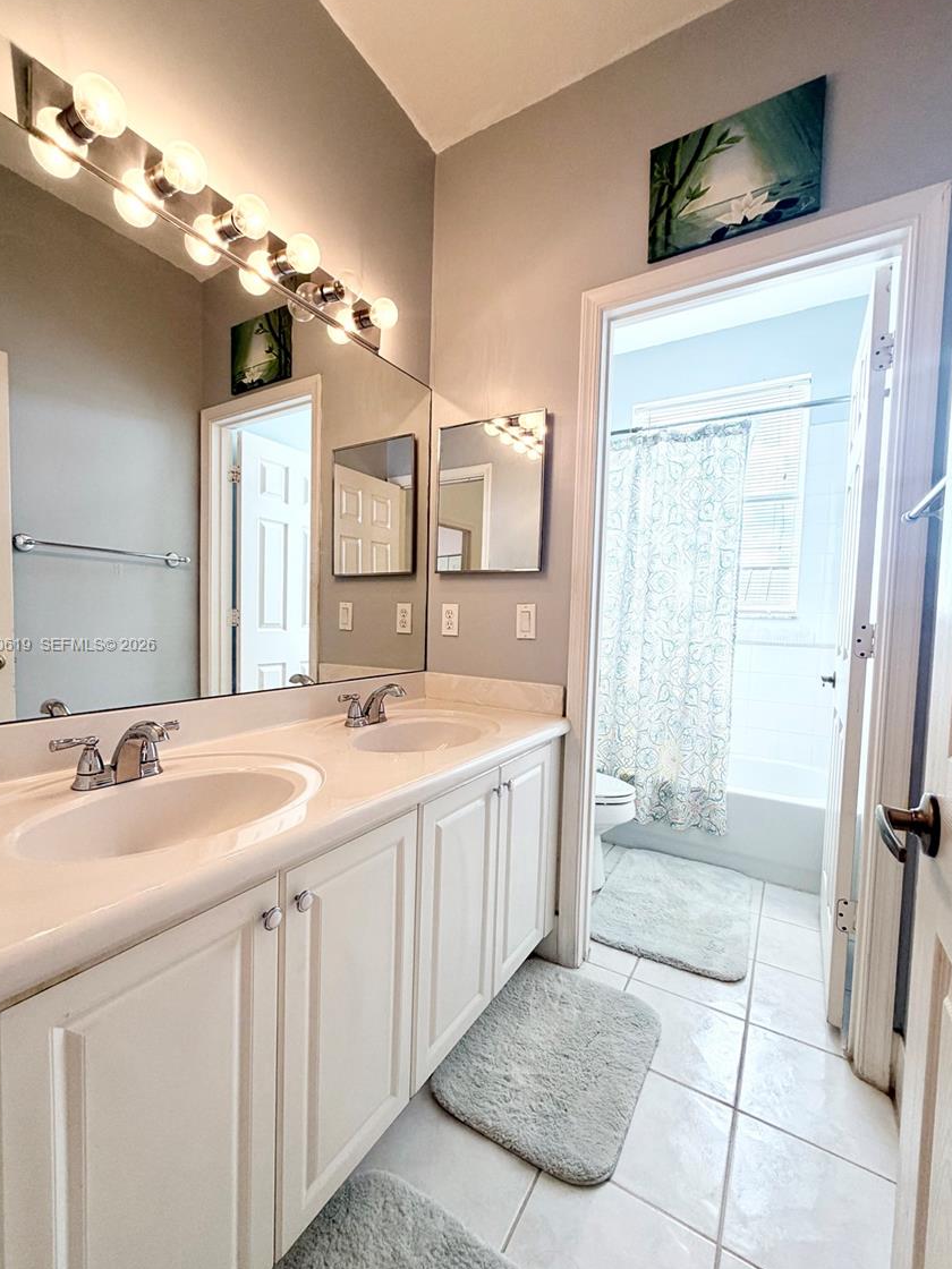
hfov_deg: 81.7
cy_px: 646
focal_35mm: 15
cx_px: 456
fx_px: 550
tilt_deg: -2.7
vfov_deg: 98.2
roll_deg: -1.6
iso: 64
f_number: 2.2
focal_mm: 2.22
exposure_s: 1/120
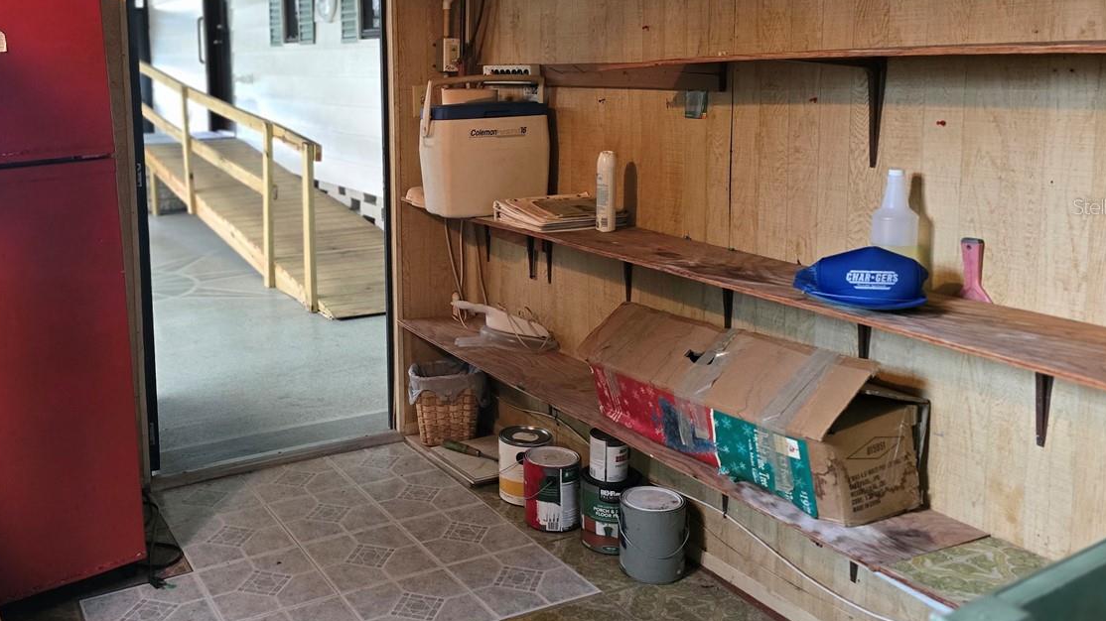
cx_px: 372
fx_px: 1056
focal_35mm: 36
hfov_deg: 54.2
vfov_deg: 32.5
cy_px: 206
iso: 1000
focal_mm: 6.3
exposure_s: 1/60
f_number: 1.7
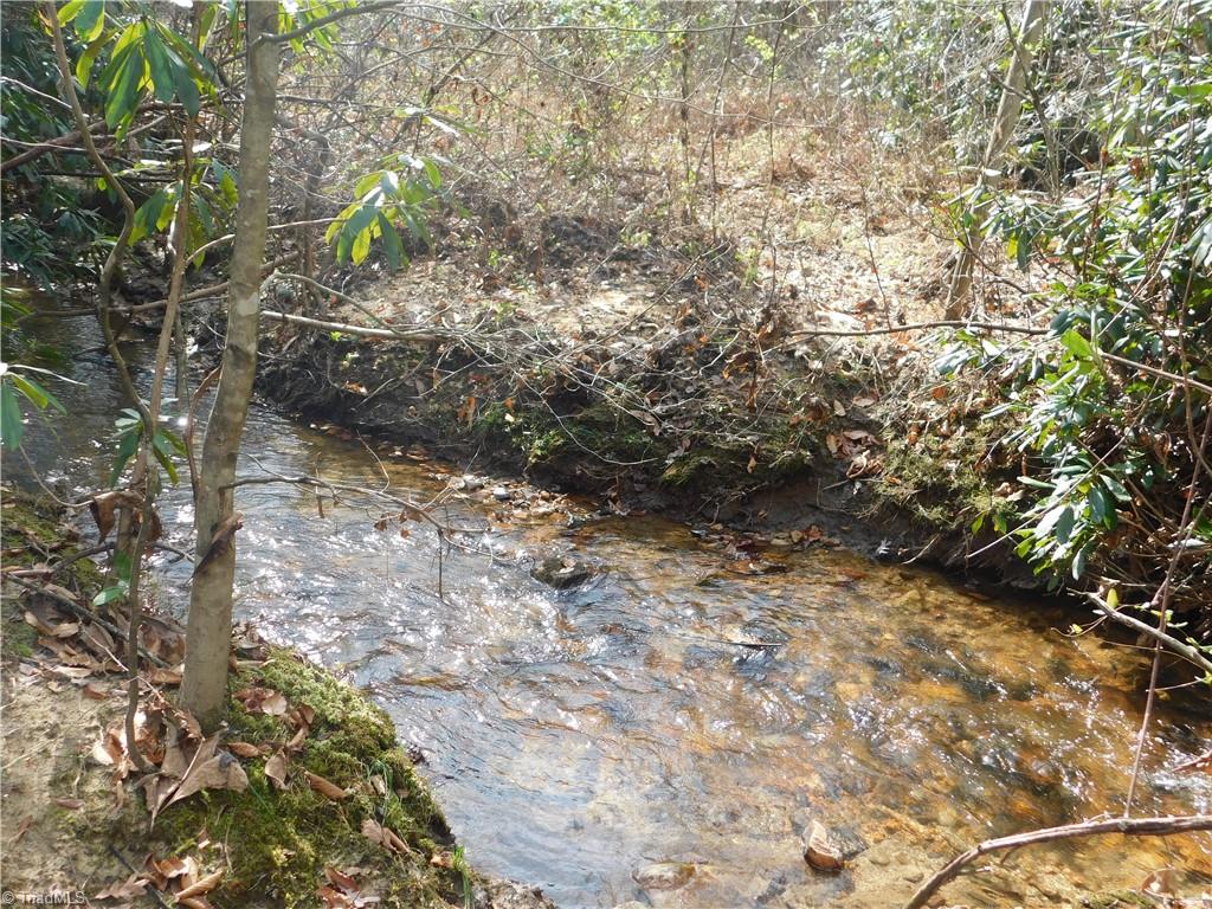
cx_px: 606
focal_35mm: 36
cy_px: 454
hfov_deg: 51.4
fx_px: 1260
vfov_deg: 39.7
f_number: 3.5
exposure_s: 1/160
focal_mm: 6.3
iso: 125
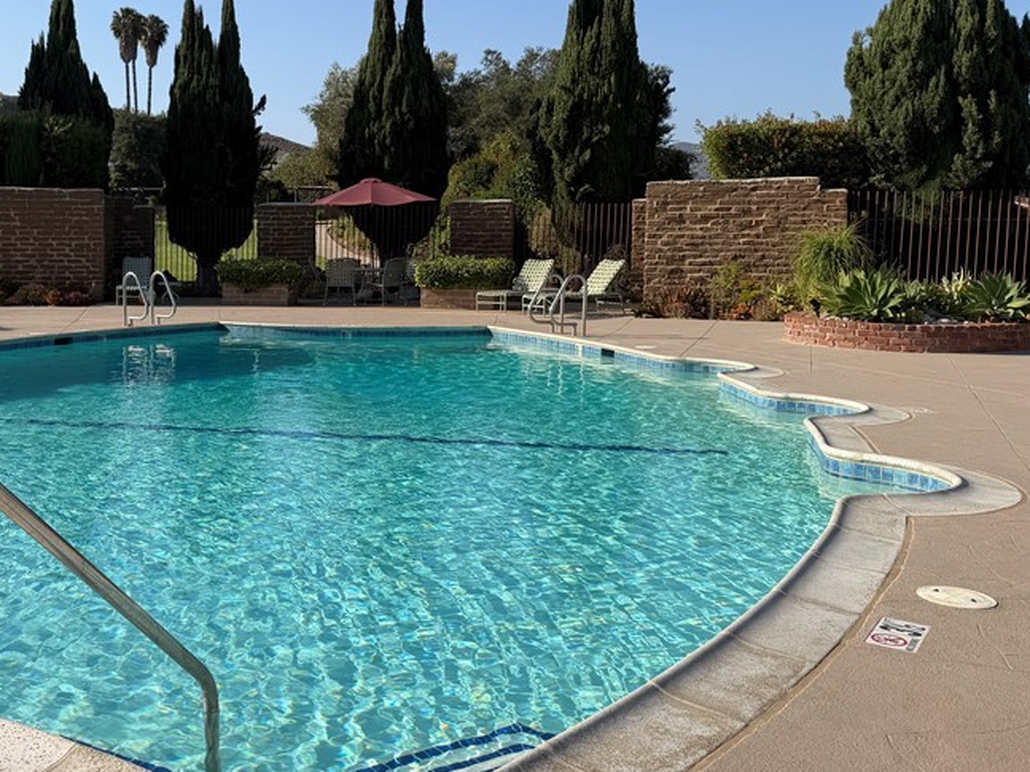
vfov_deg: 37.6
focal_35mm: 38
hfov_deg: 47.0
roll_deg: +0.1
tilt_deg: -5.0
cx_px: 247
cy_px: 333
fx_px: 1130
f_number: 1.78
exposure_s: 1/4975
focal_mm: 6.76
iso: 80
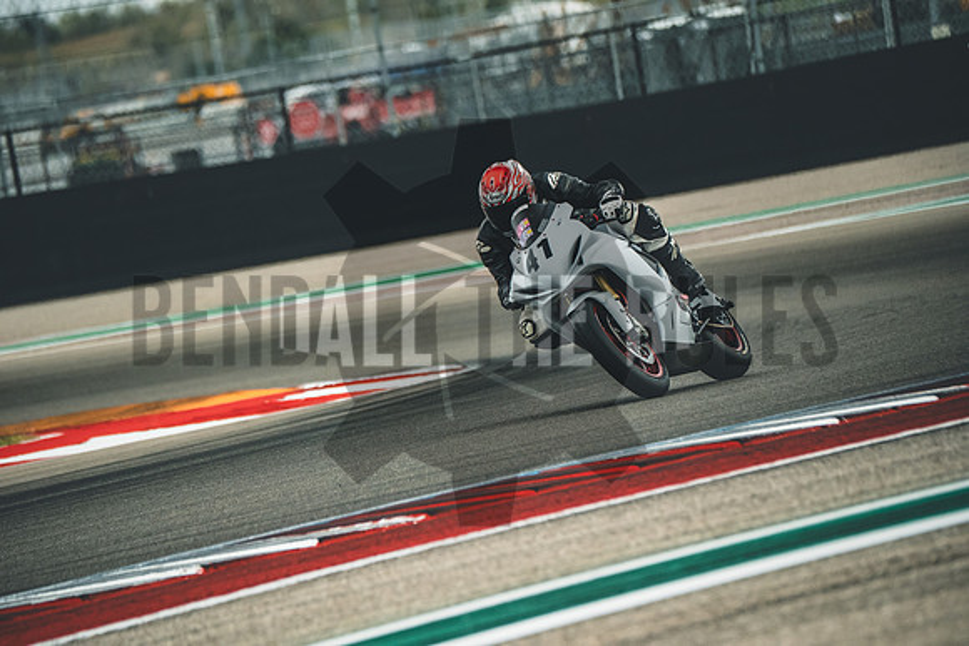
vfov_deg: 3.3
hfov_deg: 4.9
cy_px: 323
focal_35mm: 421
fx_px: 11334
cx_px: 484
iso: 1600
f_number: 5.2
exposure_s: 1/2000
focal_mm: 280.4
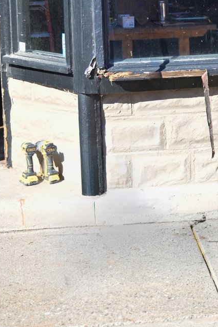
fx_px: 890
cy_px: 65
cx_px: 265
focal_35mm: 98
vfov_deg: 20.6
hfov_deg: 13.6
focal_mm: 35
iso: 100
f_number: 2.8
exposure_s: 1/400
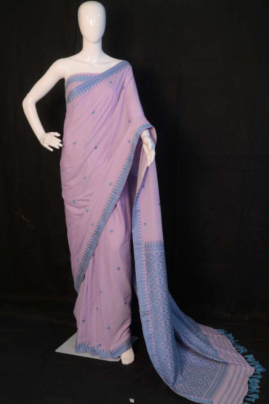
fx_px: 561
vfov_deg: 39.6
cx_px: 134
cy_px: 202
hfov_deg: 27.0
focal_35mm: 50
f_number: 2.5
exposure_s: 1/80
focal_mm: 50
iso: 320
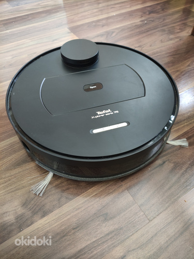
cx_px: 97
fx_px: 187
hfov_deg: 54.9
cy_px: 130
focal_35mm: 25
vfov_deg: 69.4
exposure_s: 1/11760
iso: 941
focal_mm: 5.43
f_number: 1.89
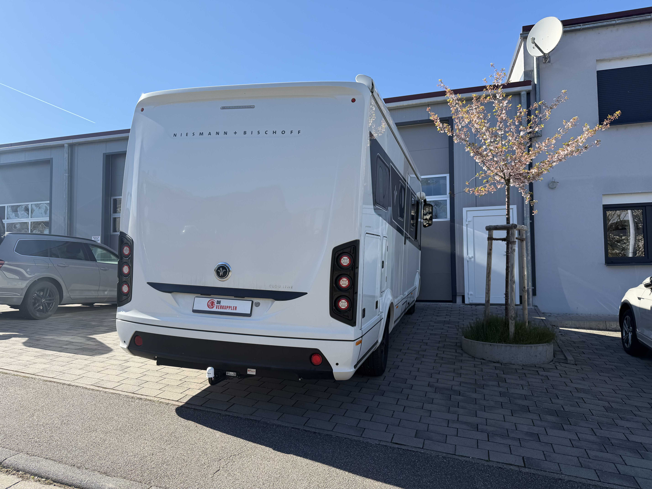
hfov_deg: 71.6
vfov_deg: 56.8
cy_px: 244
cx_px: 326
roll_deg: +0.3
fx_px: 452
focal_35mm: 24
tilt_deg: +3.7
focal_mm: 6.76
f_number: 1.78
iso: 80
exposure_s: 1/2611
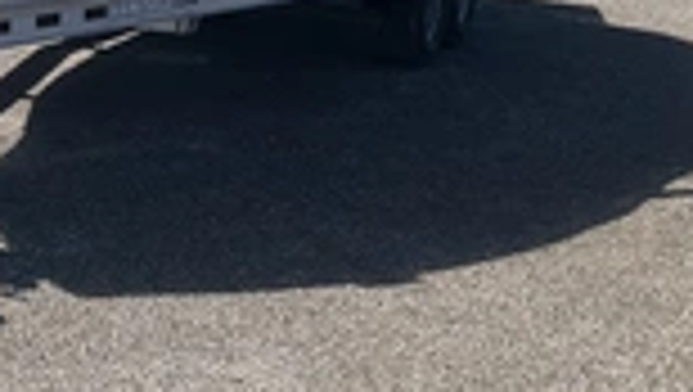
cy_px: -63
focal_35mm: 82
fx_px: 1508
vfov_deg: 14.4
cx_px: -94
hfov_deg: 24.0
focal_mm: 3
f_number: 1.8
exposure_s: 1/2141
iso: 25
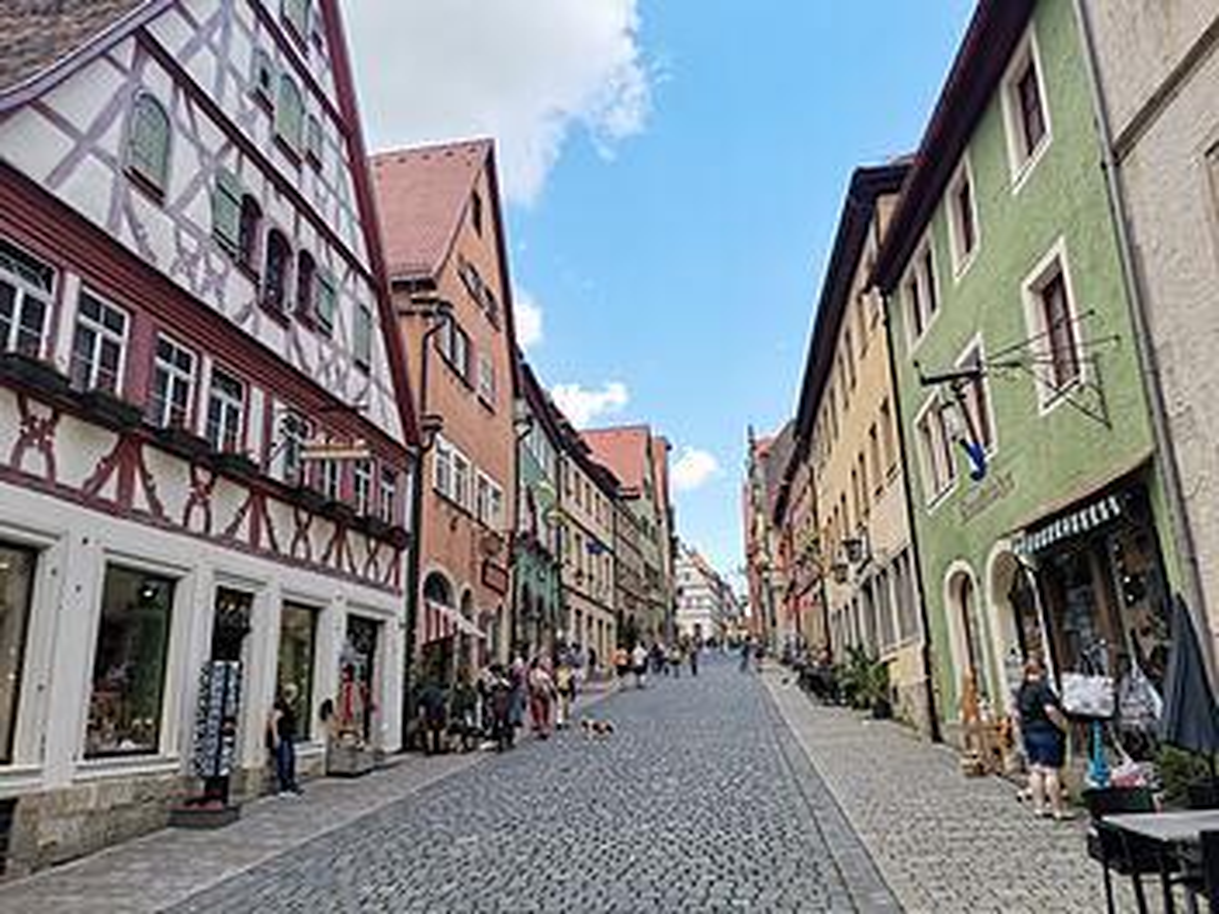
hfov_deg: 67.3
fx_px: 916
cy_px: 457
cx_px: 610
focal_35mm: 26
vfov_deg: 53.1
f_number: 1.8
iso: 50
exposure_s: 1/940
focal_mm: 4.75
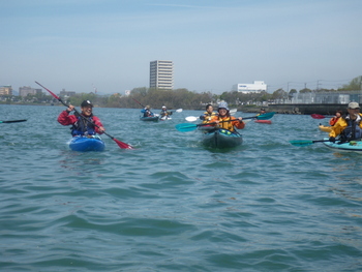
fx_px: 806
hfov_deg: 25.3
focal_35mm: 77
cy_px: 136
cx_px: 181
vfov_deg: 19.2
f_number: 4.8
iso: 50
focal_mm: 13.7
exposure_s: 1/320
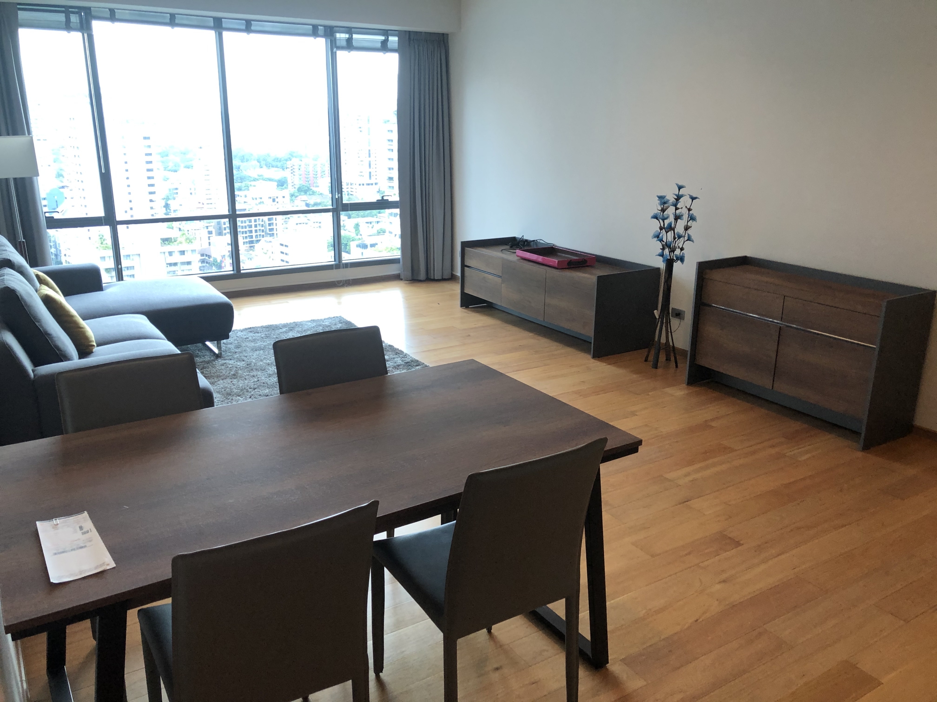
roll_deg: -1.1
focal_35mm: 28
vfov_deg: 49.7
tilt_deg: -14.9
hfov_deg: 63.4
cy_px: 351
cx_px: 468
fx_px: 758
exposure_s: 1/33
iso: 32
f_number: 1.8
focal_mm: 3.99
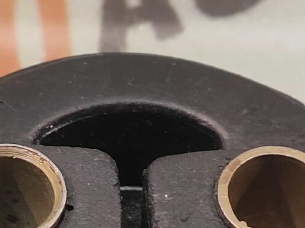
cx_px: 80
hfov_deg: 22.3
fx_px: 766
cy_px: 200
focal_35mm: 87
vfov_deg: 16.7
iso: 187
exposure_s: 1/33
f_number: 1.79
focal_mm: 4.74
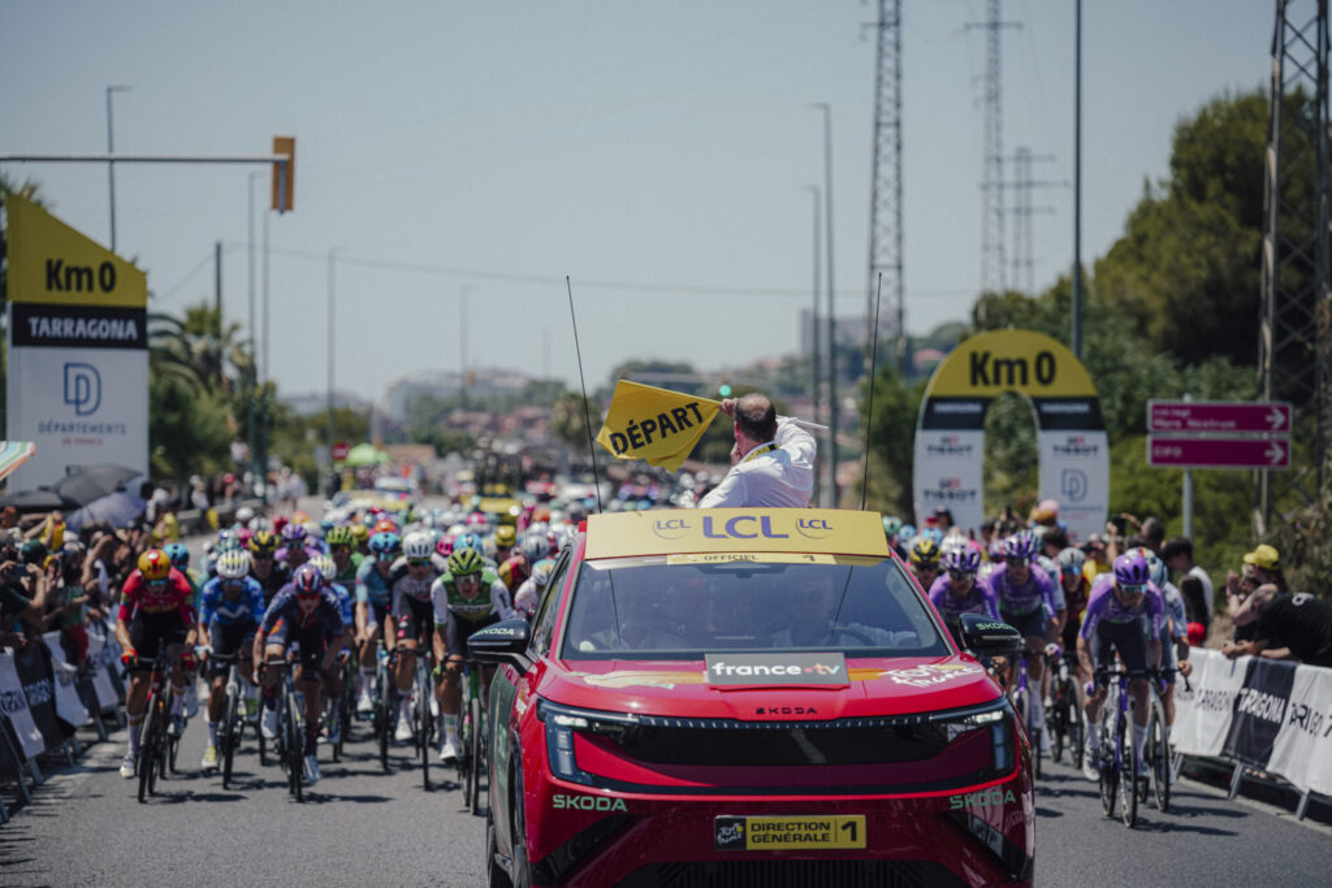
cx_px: 666
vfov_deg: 10.6
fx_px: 4773
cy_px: 444
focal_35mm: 129
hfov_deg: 15.9
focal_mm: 129
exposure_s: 1/10000
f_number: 2.8
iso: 640
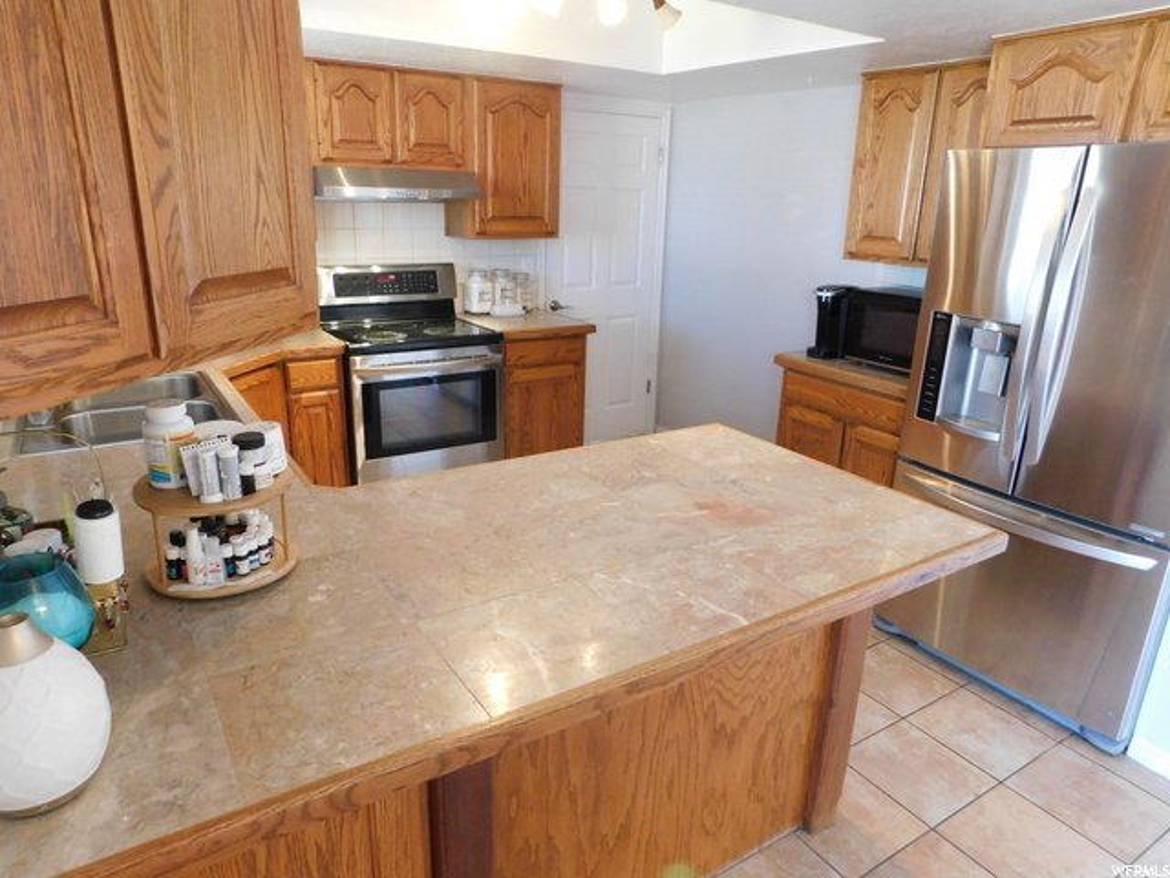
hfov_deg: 73.9
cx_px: 585
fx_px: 777
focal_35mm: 23
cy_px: 439
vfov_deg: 58.9
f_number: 3
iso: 400
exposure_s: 1/20
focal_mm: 4
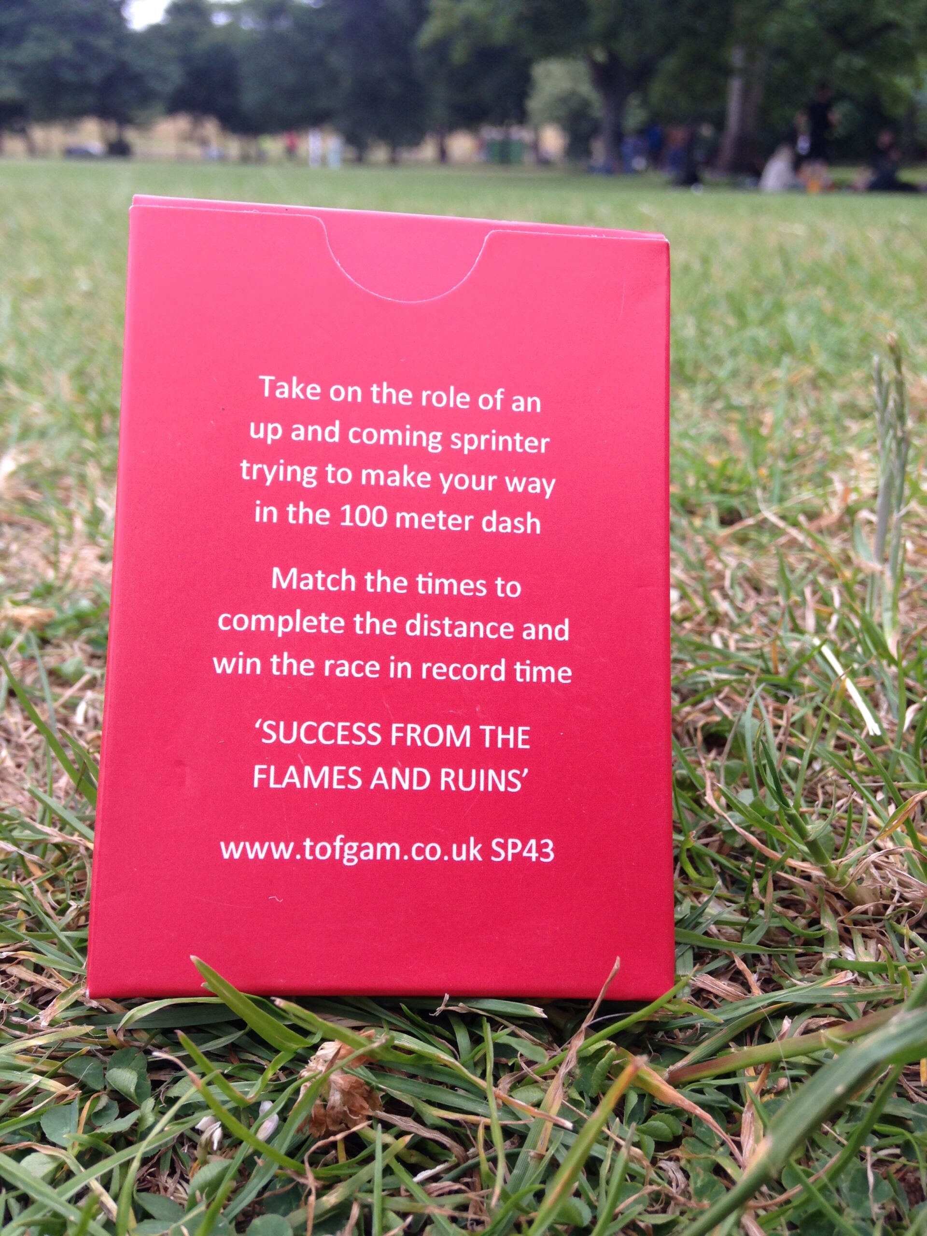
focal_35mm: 33
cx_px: 464
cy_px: 618
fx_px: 1178
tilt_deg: -21.3
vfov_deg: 55.4
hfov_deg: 42.9
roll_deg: -0.7
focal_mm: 4.12
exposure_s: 1/151
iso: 50
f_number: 2.4
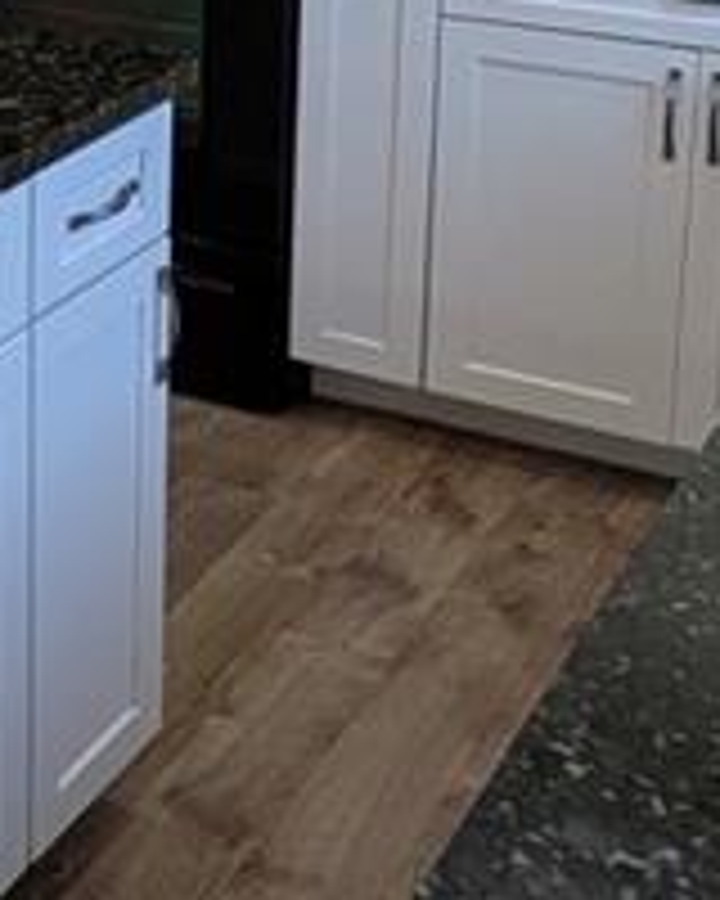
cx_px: -117
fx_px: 2184
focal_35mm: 82
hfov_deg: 17.9
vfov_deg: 22.1
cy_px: -63
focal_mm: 1.83
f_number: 2.2
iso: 67
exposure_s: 1/60
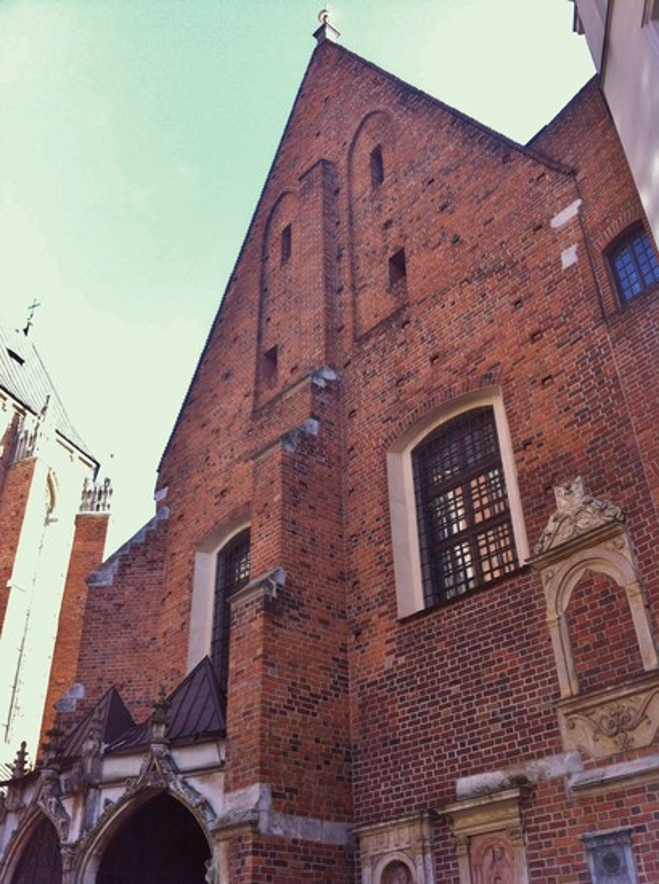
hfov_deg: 40.6
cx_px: 330
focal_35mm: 35
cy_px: 442
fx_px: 892
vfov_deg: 52.7
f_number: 2.8
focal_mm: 3.85
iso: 80
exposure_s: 1/155
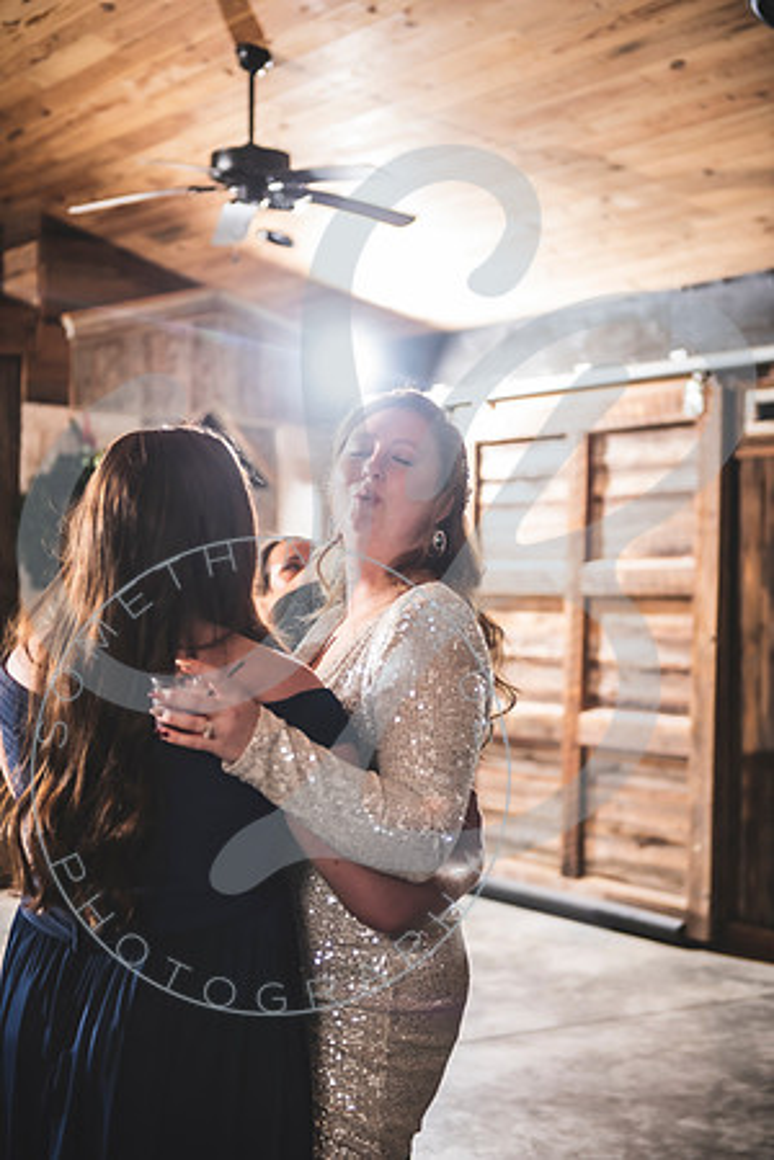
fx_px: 1806
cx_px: 387
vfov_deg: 35.6
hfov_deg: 24.2
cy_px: 580
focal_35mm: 56
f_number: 2.8
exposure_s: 1/160
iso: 500
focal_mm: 56
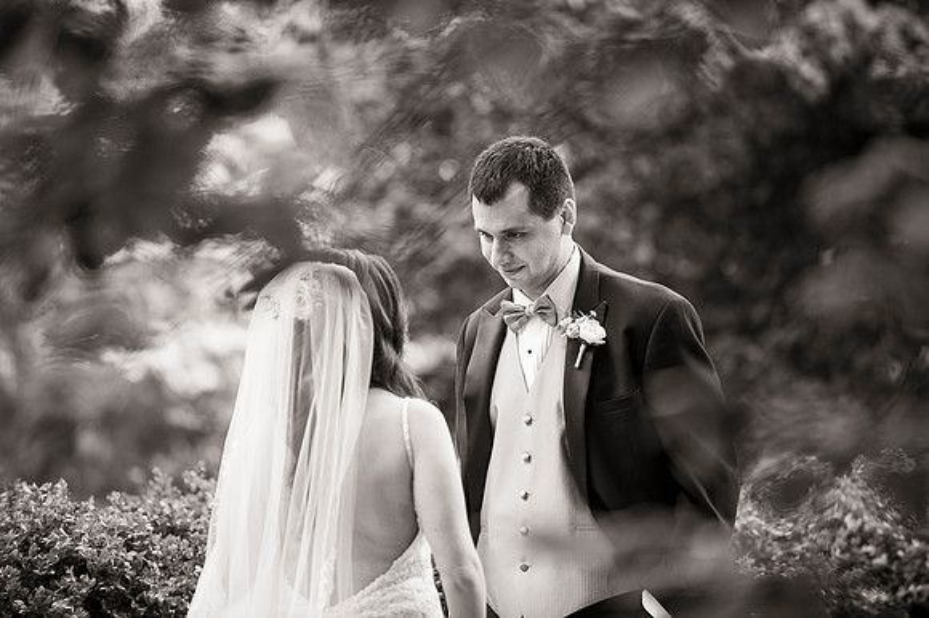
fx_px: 5158
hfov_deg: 10.3
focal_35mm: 200
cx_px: 464
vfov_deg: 6.9
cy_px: 309
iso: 800
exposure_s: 1/800
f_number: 2.8
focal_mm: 200
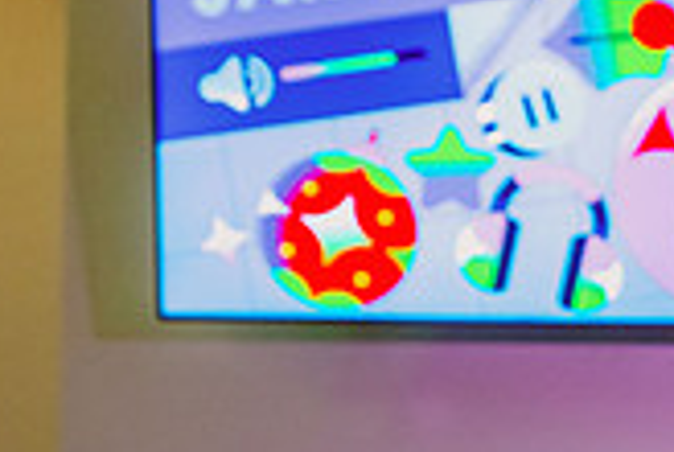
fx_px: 8928
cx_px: 1064
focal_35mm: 476
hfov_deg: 4.3
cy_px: 503
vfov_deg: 2.9
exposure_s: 1/320
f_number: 2.8
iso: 2000
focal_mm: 135
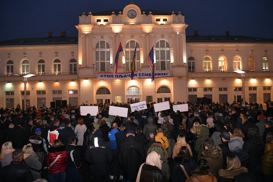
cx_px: 136
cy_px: 91
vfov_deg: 53.1
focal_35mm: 24
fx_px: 182
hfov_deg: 73.7
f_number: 4
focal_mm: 24
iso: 3200
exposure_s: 1/200
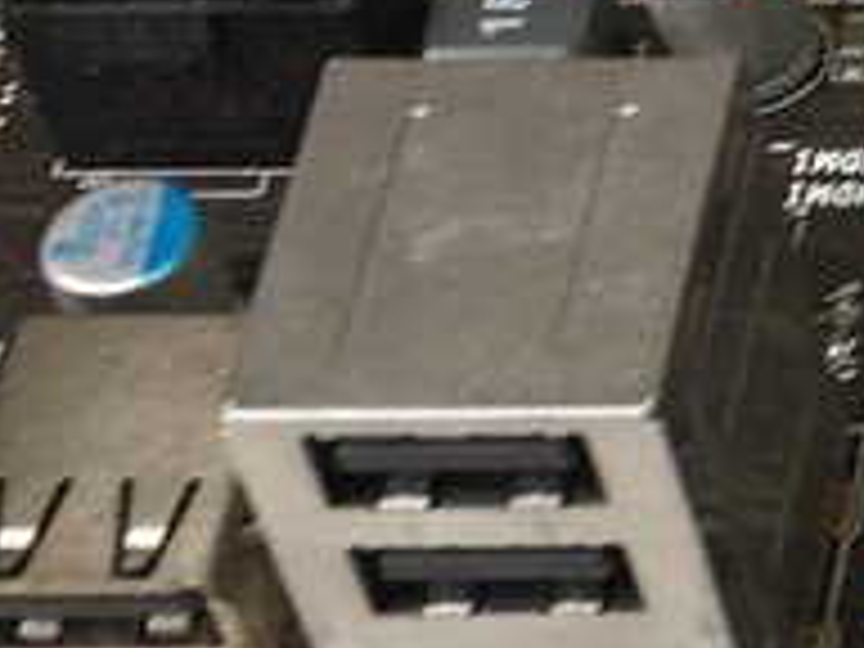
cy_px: -117
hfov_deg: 8.0
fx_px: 5441
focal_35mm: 218
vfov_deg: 6.8
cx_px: 2439
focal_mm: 4.15
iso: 32
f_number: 2.2
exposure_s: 1/50
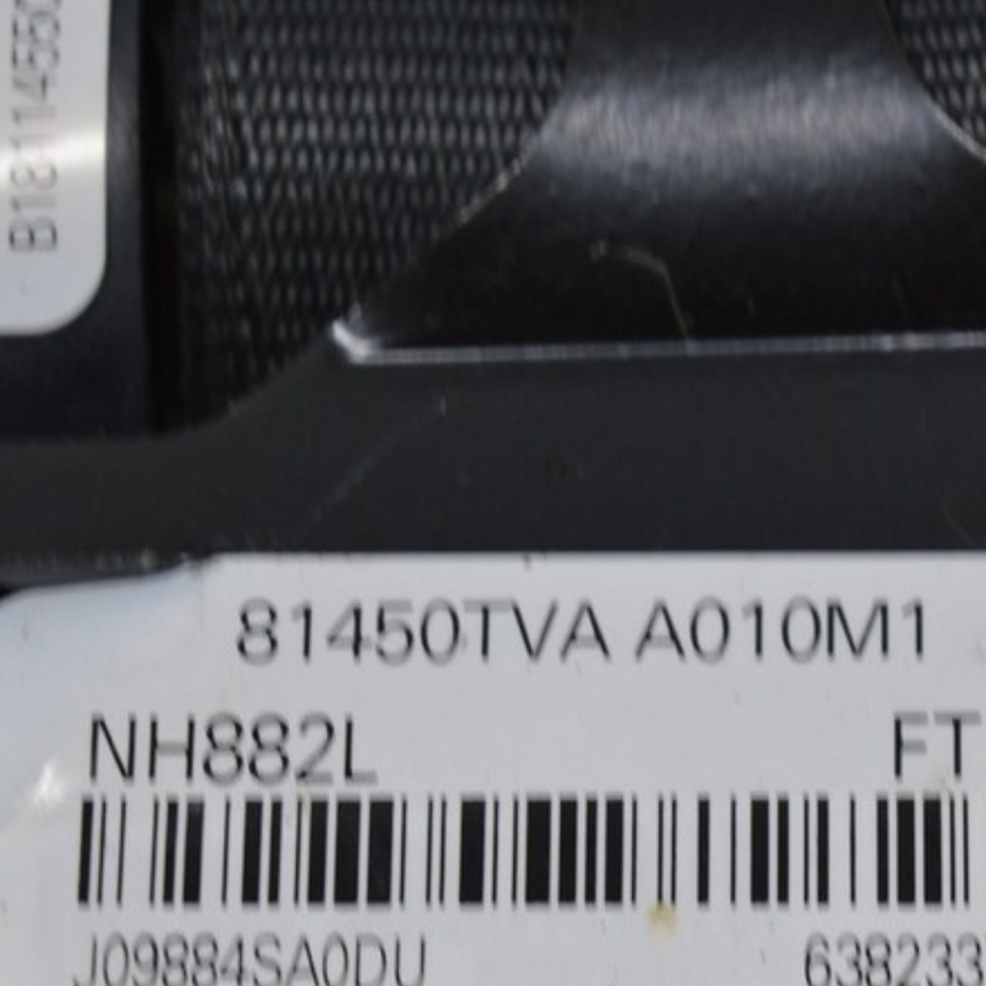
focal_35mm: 163
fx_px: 5252
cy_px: 523
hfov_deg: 10.7
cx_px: 583
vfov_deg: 10.7
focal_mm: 55
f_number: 5.6
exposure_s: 1/60
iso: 450
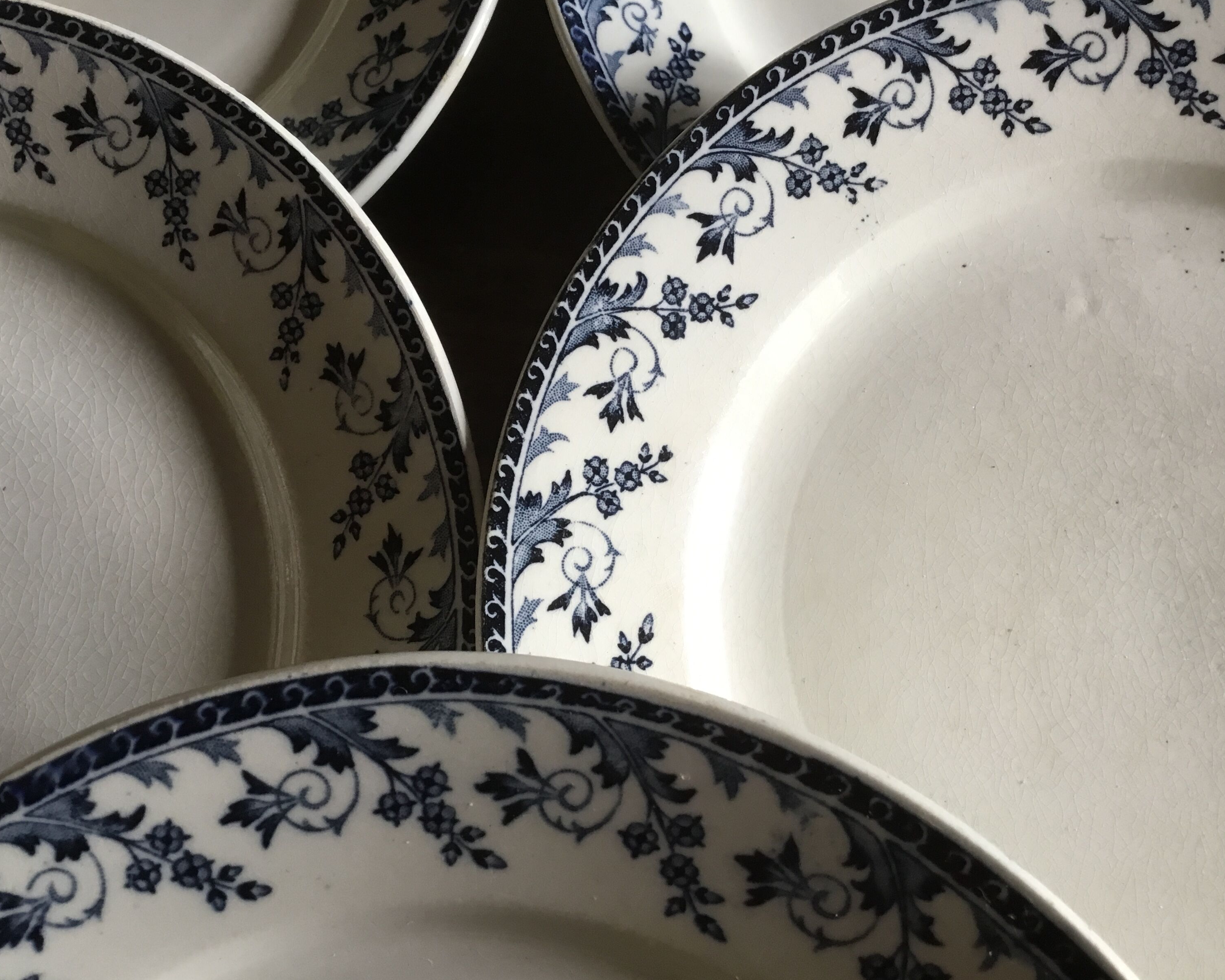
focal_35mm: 33
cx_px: 608
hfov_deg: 54.2
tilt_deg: -69.0
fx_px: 1196
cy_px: 495
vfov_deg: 44.5
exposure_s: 1/33
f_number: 2.4
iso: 80
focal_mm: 3.3
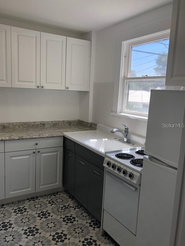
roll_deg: -2.7
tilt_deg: -9.0
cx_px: 90
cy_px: 125
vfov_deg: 61.6
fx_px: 207
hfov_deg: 48.2
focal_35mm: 29
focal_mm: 3.99
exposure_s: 1/183
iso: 20
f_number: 1.8
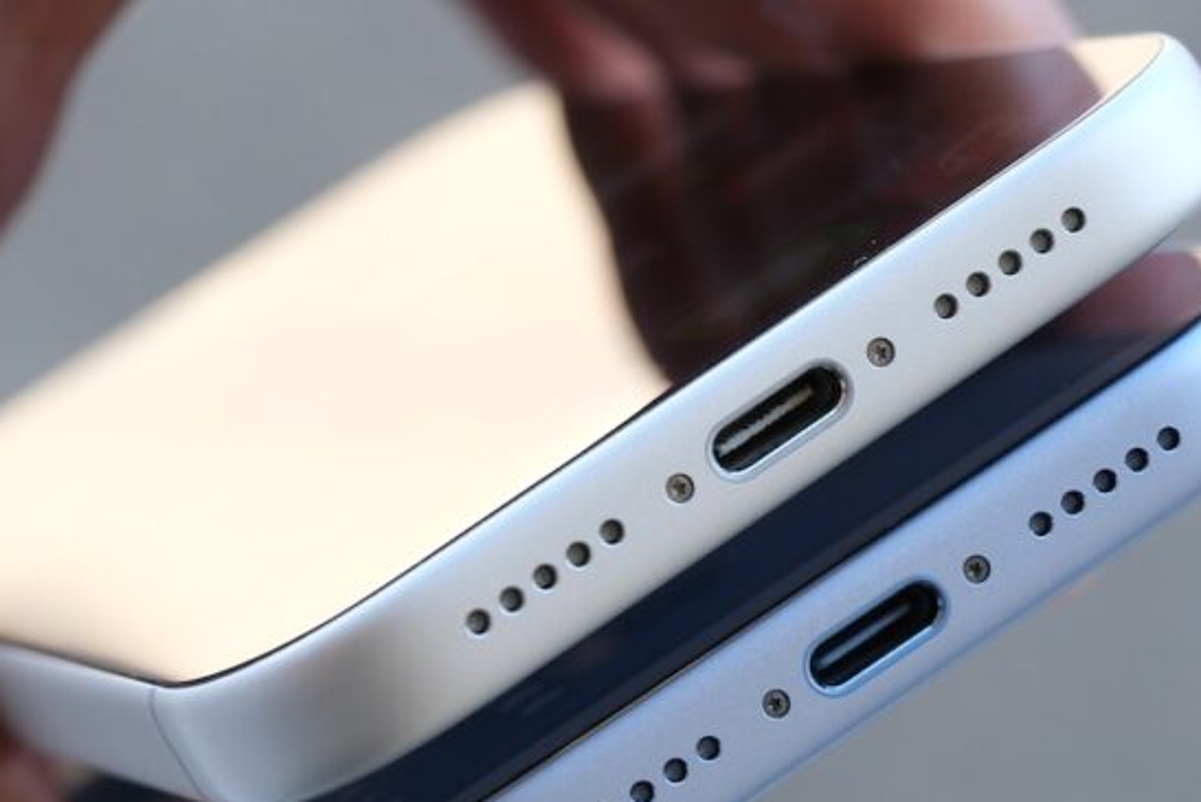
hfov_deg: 11.3
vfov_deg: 7.5
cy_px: 492
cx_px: 808
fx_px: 6073
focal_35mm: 182
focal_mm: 55
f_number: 5.6
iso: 320
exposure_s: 1/125
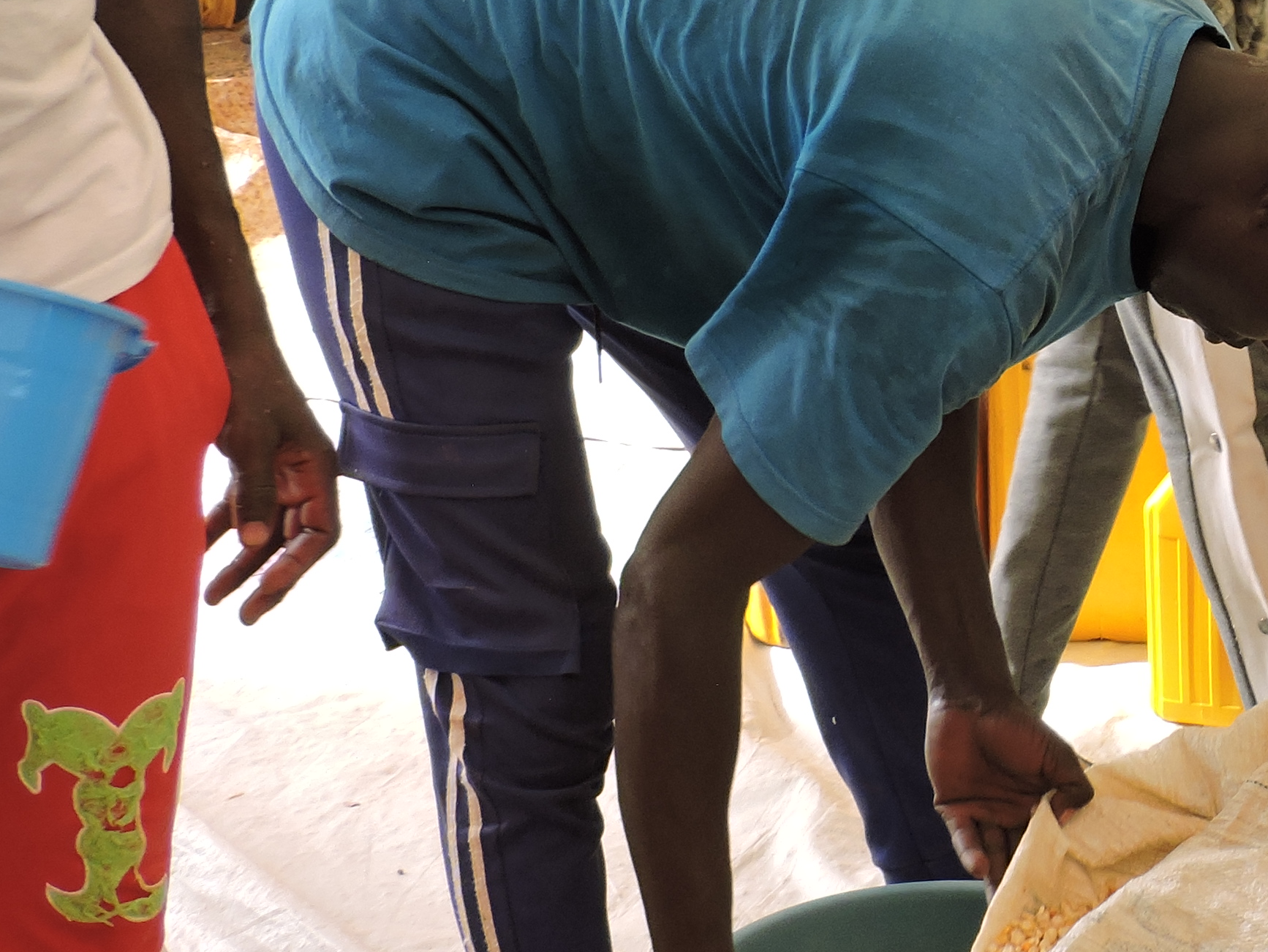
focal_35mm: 93
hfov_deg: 19.6
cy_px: 112
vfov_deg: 15.7
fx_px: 3407
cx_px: 1609
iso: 100
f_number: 3.3
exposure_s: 1/100
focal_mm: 6.2
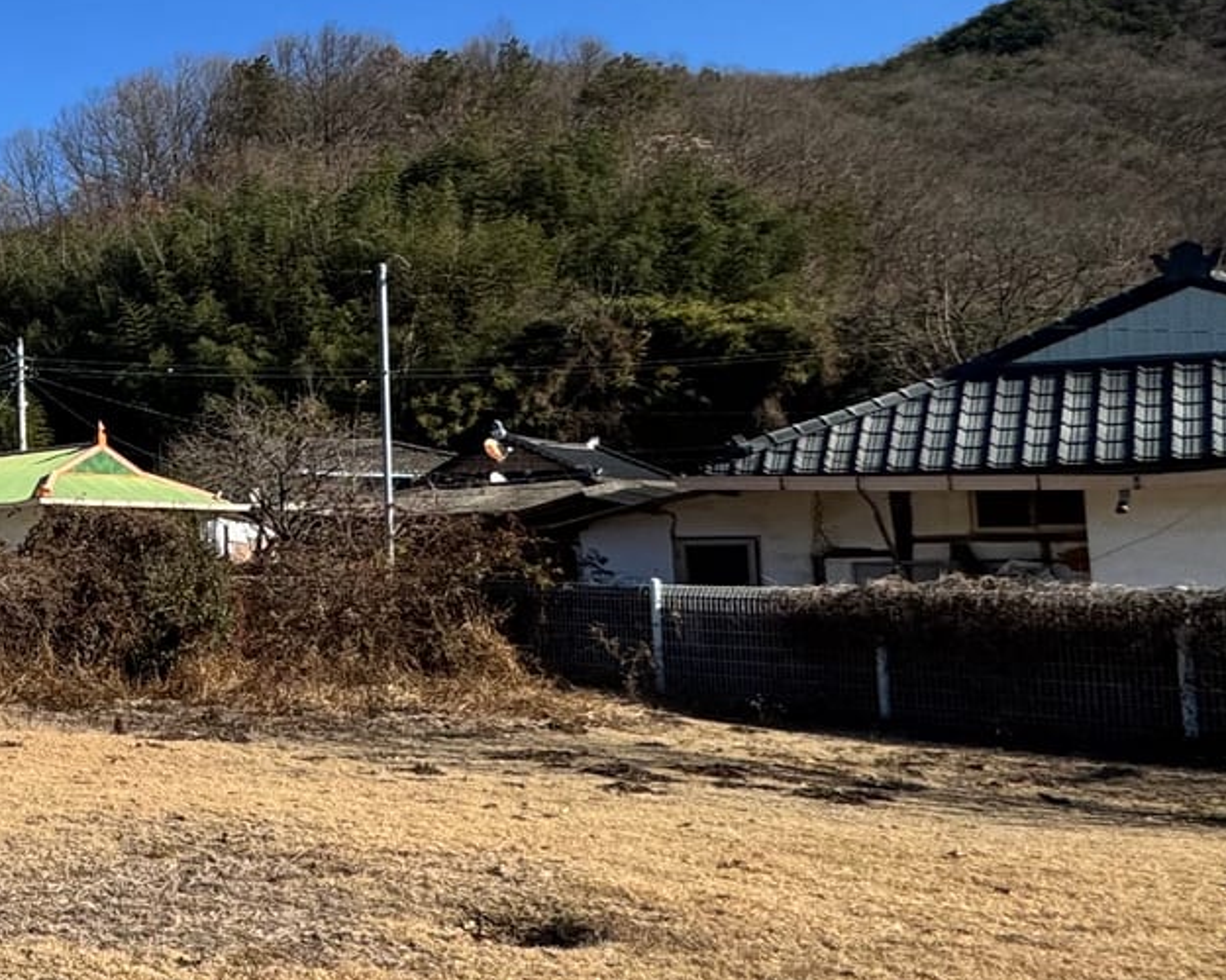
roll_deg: -0.3
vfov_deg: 35.6
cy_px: 443
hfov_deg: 29.7
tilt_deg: +5.7
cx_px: -541
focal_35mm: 42
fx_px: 1524
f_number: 2.2
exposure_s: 1/2208
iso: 50
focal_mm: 2.22
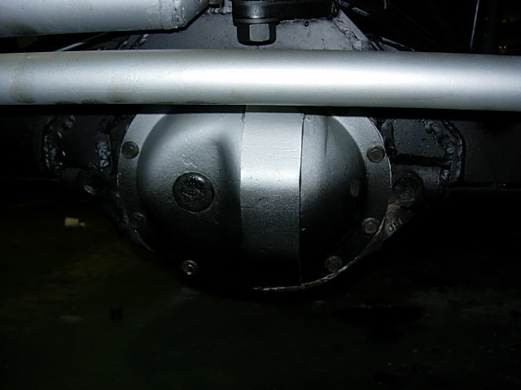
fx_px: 572
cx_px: 260
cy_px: 195
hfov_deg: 49.0
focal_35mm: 38
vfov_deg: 37.7
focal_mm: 7.8
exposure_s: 1/64
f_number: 2.8
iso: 79
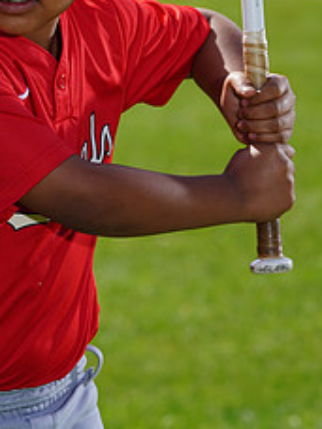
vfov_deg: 4.3
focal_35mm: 462
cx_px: 48
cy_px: -60
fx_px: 5730
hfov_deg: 3.2
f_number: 9
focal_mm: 189
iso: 100
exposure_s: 1/250
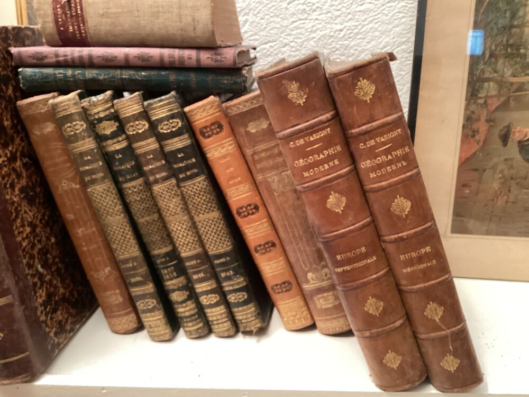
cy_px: 198
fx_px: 474
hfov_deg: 58.4
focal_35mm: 31
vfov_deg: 45.4
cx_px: 264
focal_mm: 3.3
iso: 250
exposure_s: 1/33
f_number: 2.4
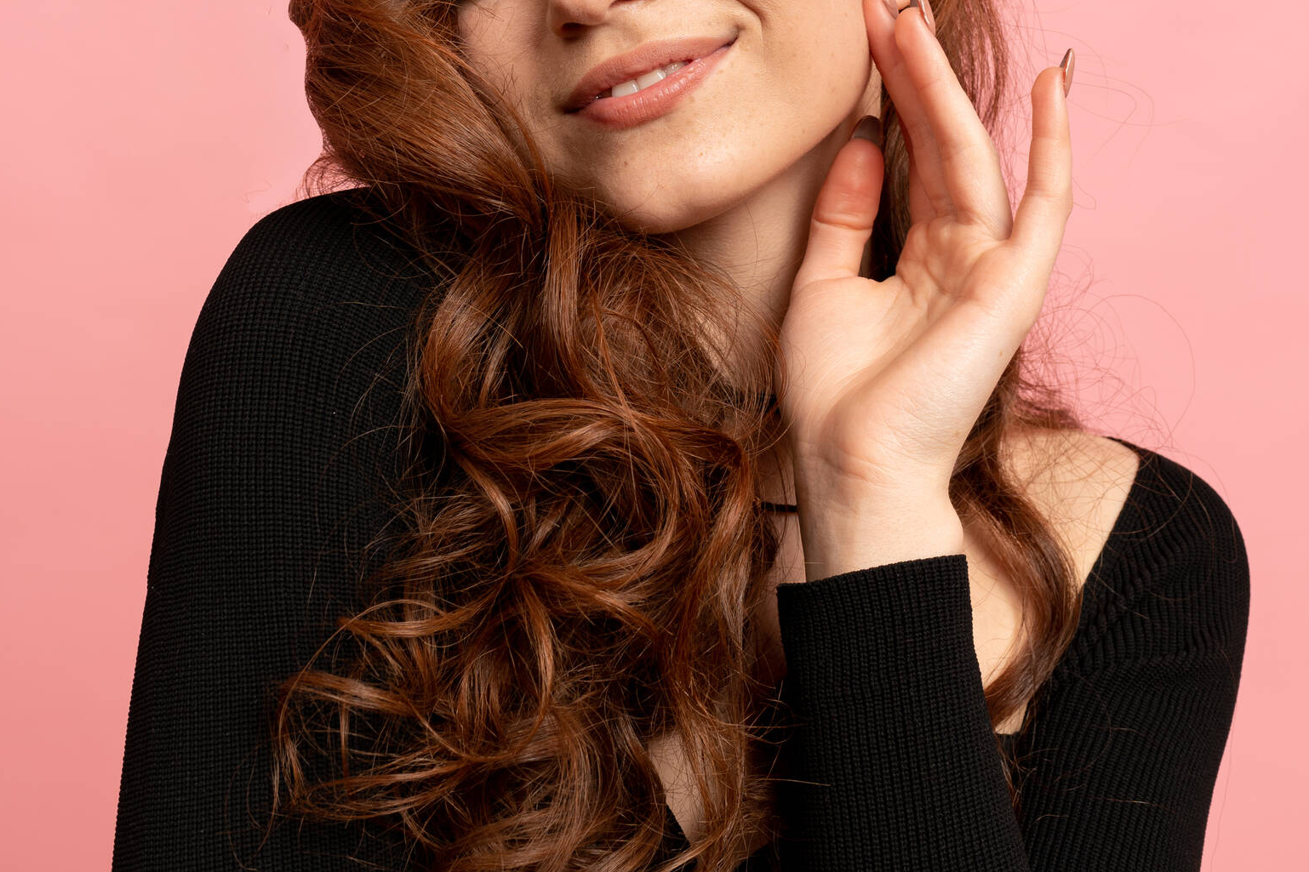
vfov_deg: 23.0
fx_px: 2109
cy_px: 157
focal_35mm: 58
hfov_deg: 34.5
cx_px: 680
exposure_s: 1/160
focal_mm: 35
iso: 100
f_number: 7.1
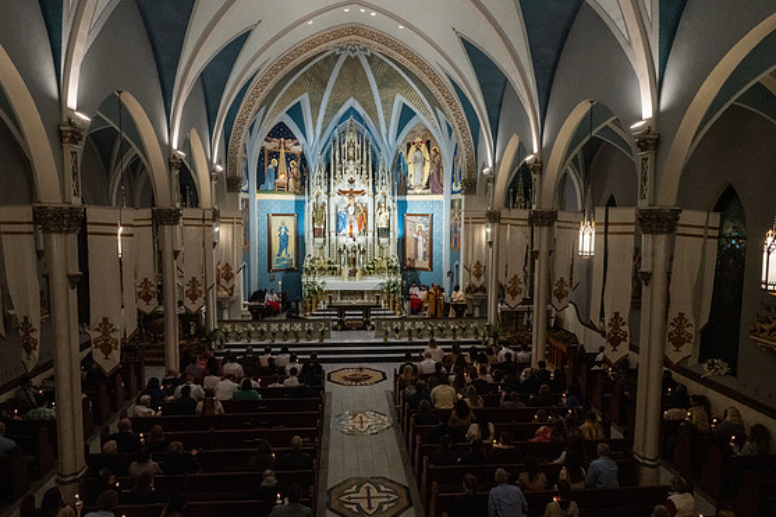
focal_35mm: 25
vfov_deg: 51.3
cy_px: 257
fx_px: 539
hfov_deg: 71.5
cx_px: 382
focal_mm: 24
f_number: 13
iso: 5000
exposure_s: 1/60
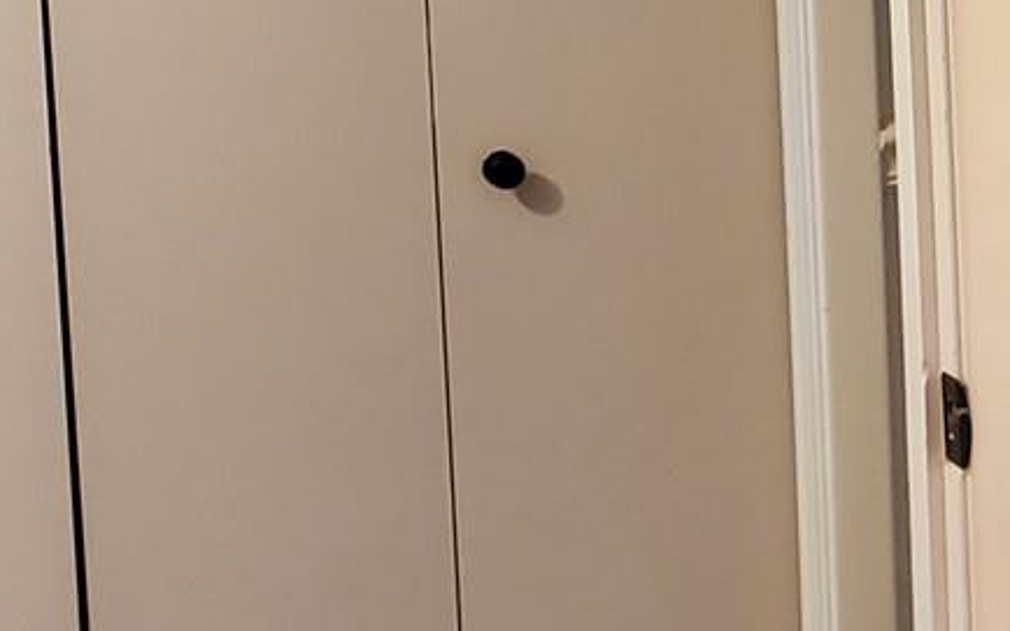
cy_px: 147
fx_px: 3577
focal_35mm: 130
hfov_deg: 14.4
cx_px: 1724
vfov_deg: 10.1
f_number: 1.5
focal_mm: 4.3
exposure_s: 1/40
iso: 250
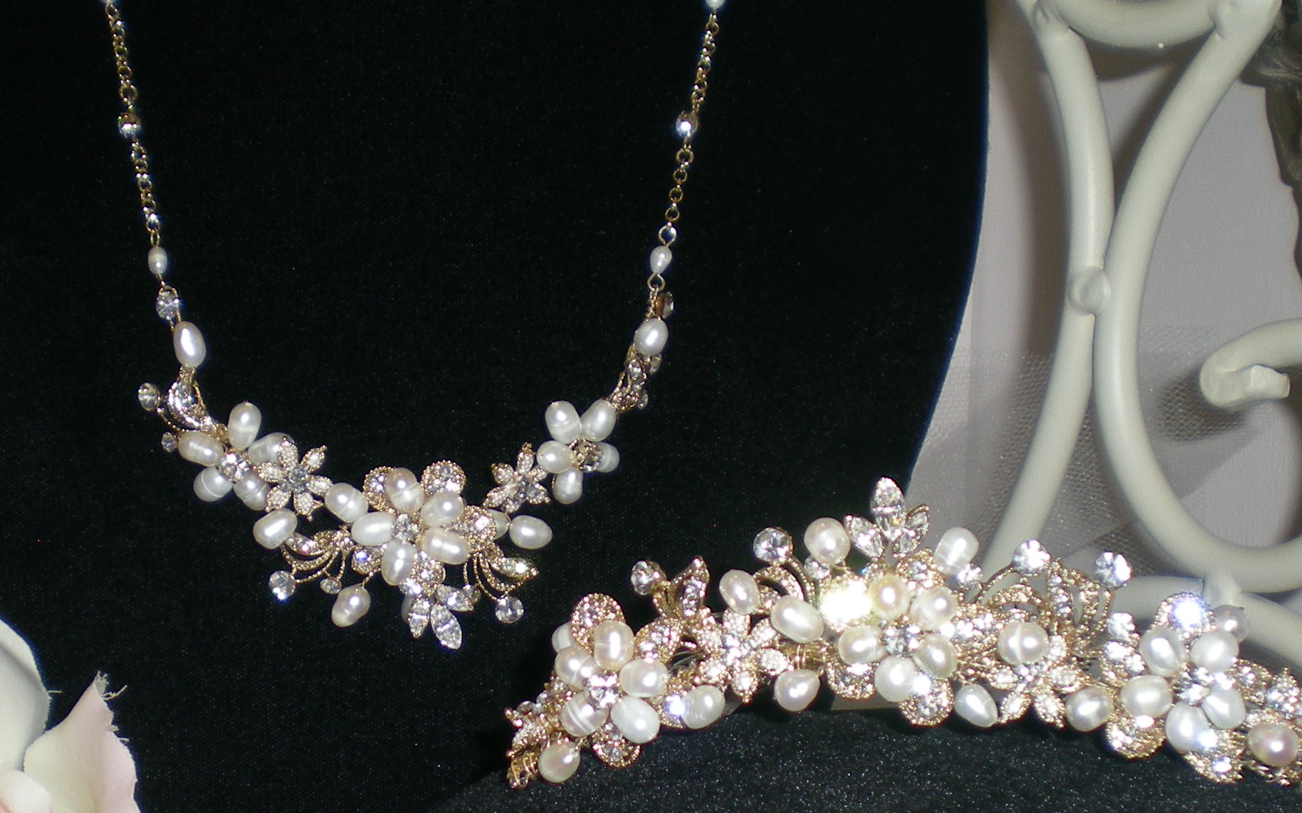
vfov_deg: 19.1
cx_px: 471
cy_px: 542
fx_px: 2413
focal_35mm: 68
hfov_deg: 30.1
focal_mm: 6.3
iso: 50
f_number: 3.1
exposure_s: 1/60
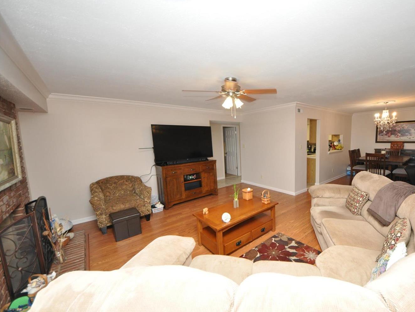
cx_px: 251
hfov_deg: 100.6
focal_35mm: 14
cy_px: 162
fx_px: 168
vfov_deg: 85.6
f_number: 4.5
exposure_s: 1/60
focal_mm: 8
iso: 800
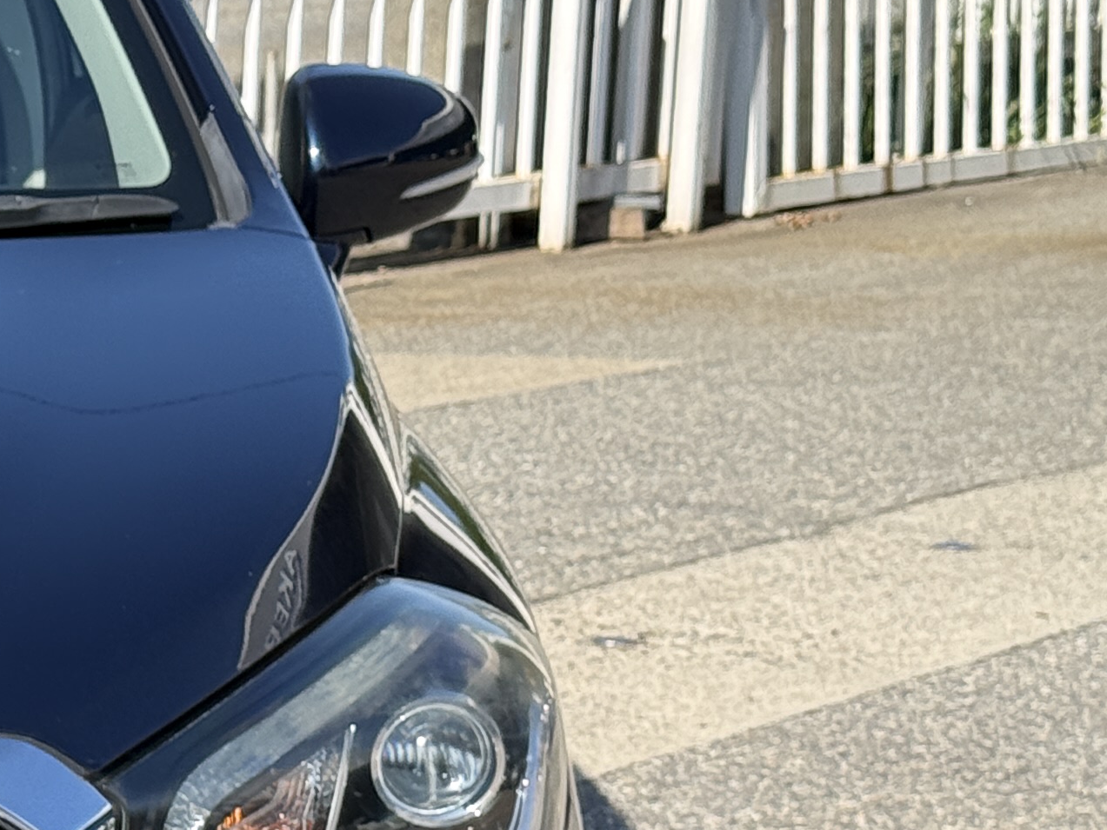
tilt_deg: -10.5
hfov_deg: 12.3
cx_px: -639
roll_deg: -0.7
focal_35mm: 152
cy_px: 649
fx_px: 4861
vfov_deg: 9.7
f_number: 1.78
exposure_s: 1/2865
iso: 80
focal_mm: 6.76
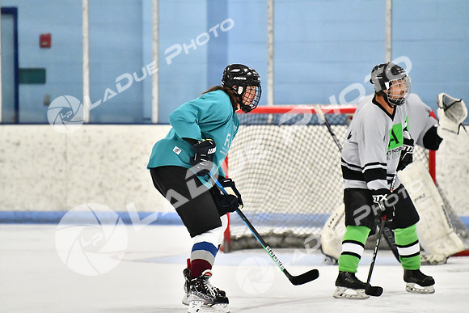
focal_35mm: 285
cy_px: 156
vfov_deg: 4.8
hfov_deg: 7.2
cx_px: 234
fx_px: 3714
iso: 8000
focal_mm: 190
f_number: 2.8
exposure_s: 1/1600
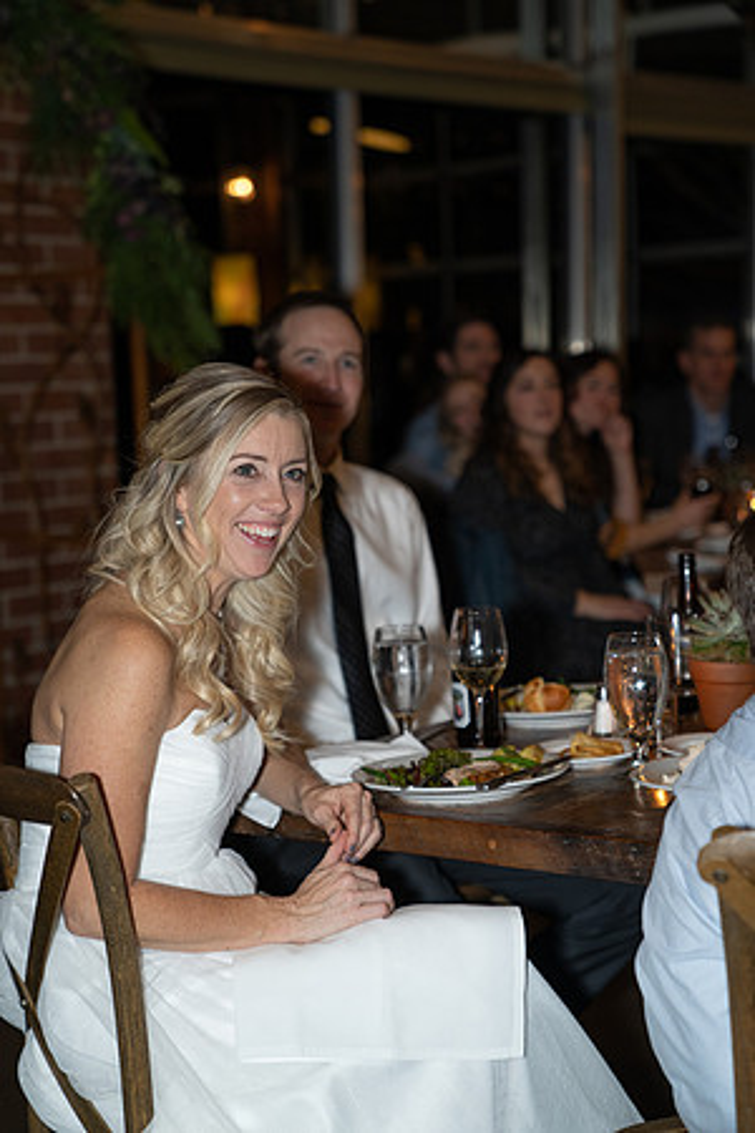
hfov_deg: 19.5
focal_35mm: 70
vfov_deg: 28.8
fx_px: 2202
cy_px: 566
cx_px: 378
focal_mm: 70
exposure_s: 1/125
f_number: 2.8
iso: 2000
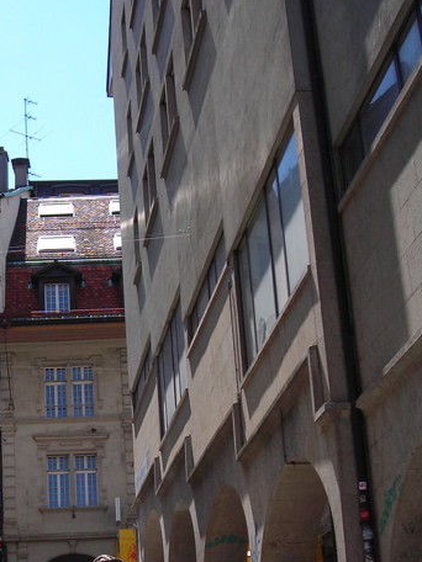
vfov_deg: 27.0
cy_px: 419
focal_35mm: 71
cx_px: 56
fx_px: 1154
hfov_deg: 20.4
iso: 50
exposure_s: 1/453
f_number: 3.2
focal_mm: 6.3
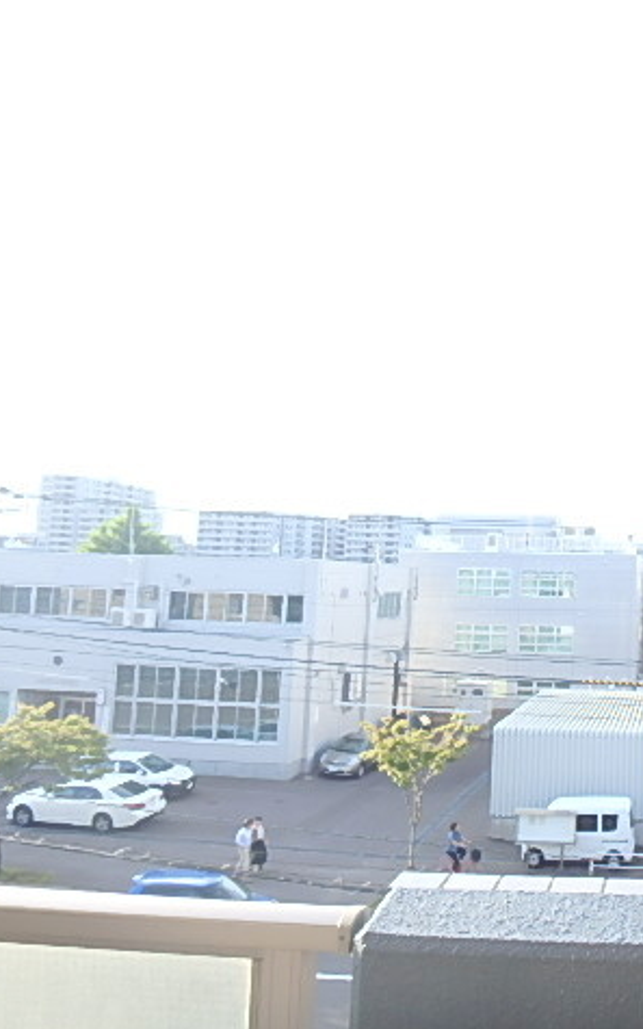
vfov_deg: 62.9
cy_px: 516
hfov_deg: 36.8
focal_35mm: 30
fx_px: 841
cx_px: 665
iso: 125
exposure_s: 1/160
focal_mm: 3.7
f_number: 3.5
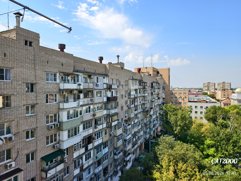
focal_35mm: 23
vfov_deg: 58.9
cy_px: 90
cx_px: 120
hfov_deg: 73.9
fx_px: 160
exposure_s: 1/3378
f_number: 1.57
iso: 72
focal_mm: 6.54
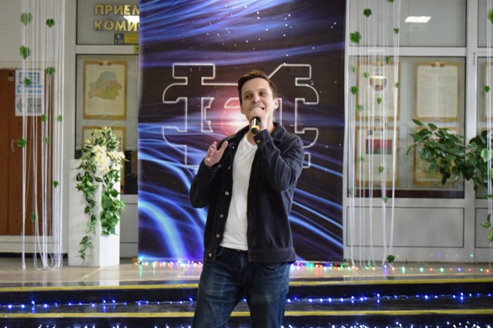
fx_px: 1157
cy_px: 167
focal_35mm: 85
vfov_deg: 16.1
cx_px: 250
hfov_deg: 24.1
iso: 1600
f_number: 5.6
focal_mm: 55
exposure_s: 1/50
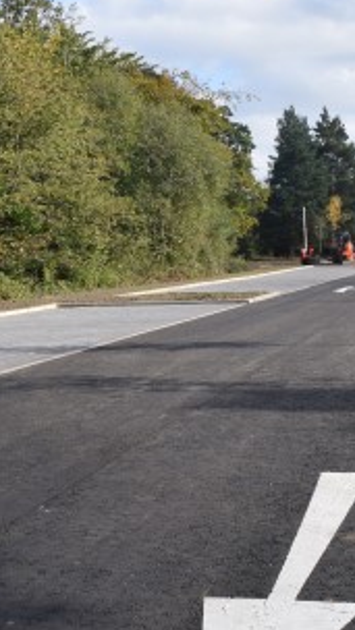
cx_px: 147
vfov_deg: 31.4
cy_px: 367
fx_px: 1121
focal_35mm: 67
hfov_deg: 18.0
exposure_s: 1/250
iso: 200
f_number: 8
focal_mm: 18
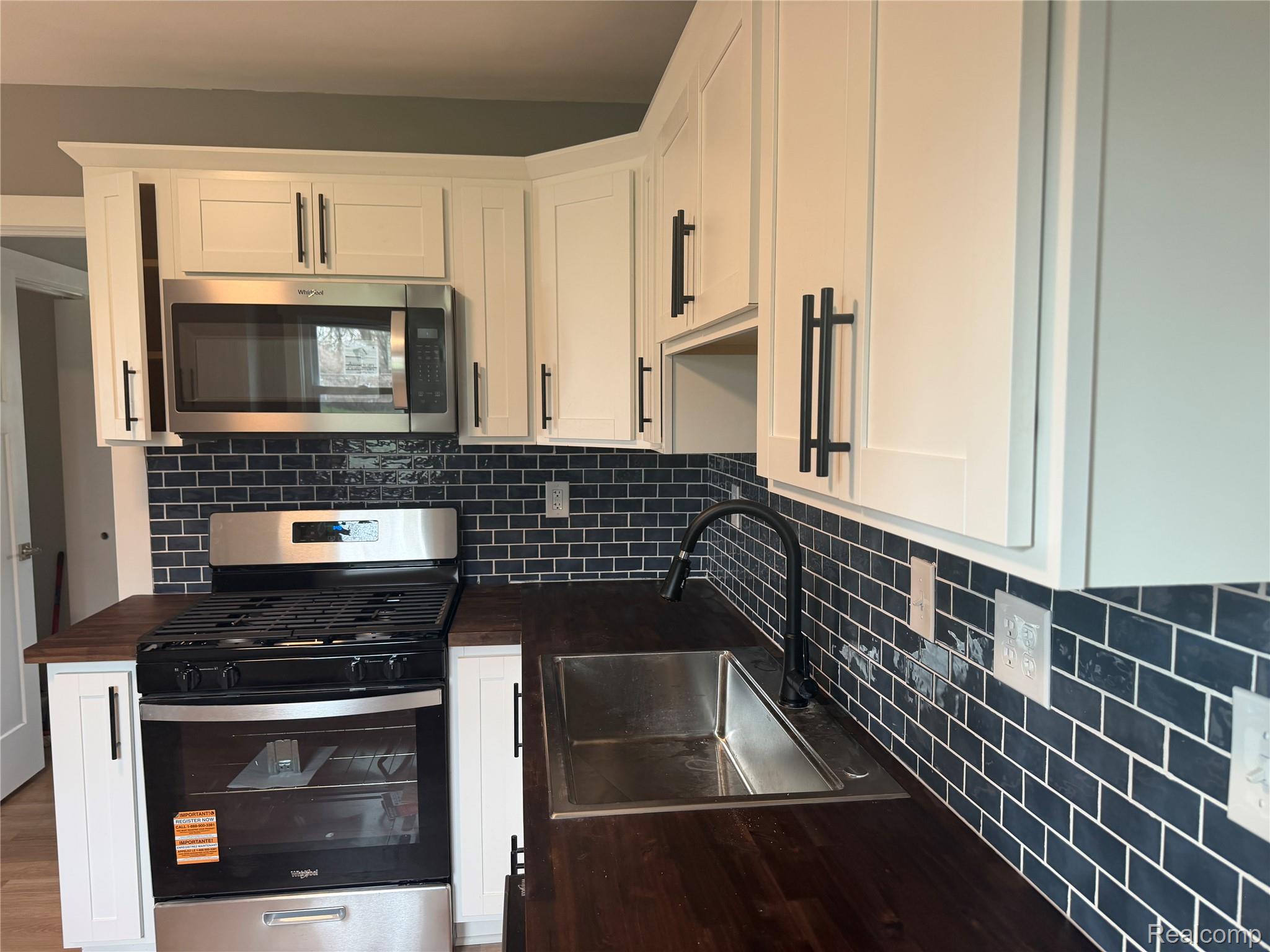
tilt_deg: -4.9
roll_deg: +1.2
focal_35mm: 24
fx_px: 881
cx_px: 635
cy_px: 476
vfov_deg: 56.8
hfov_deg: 71.6
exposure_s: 1/60
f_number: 1.78
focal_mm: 6.76
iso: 100
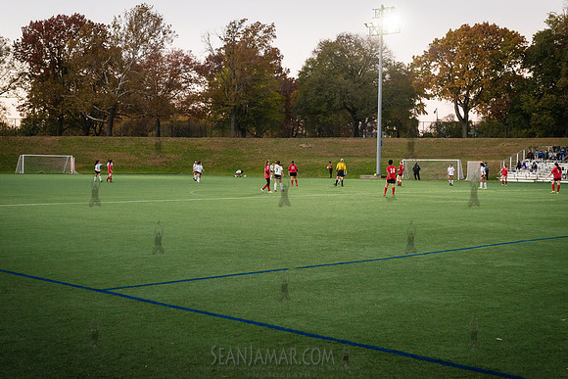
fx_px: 868
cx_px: 284
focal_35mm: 55
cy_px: 190
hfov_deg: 36.2
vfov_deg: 24.6
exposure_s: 1/500
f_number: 5
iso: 4000
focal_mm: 55
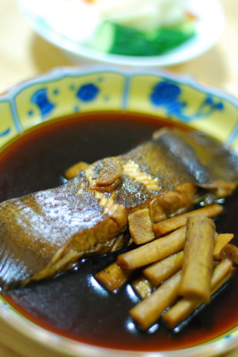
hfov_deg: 18.2
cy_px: 178
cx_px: 119
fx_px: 742
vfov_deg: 27.0
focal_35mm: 75
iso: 800
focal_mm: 50
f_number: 1.4
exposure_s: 1/60
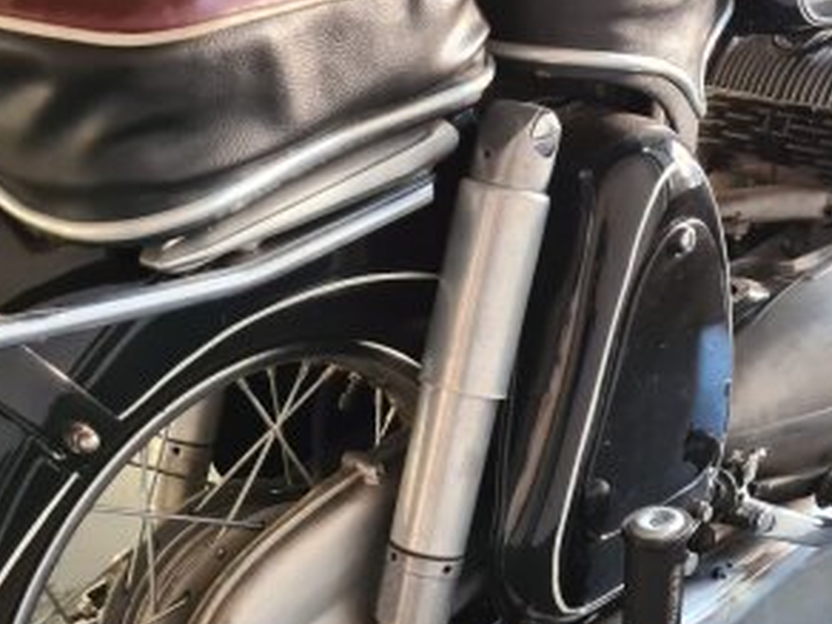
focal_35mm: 57
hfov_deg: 33.8
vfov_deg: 24.8
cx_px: 413
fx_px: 1370
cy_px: 576
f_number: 1.8
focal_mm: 5.4
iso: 640
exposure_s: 1/50
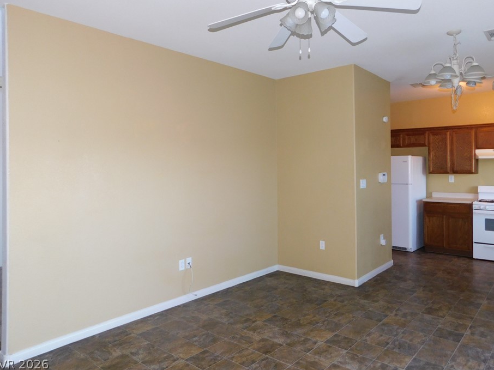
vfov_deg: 52.9
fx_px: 371
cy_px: 164
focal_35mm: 26
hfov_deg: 67.2
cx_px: 268
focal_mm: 4
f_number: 3
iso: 200
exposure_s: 1/30
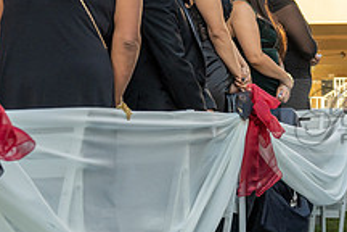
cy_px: 117
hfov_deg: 16.6
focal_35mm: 118
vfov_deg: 11.6
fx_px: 1137
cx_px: 421
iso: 500
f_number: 5.6
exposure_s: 1/640
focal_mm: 44
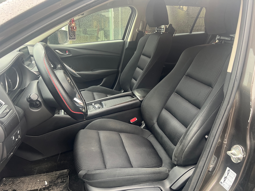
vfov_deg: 53.1
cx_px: 128
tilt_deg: -17.1
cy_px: 96
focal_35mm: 26
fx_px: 192
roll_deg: +0.3
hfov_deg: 67.3
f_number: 1.5
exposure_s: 1/60
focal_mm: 5.7
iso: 125
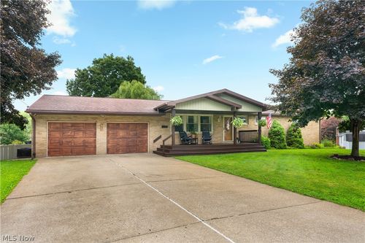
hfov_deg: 78.6
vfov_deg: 57.2
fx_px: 223
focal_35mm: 22
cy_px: 122
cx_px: 182
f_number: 8
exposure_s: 1/100
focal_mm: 22
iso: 320
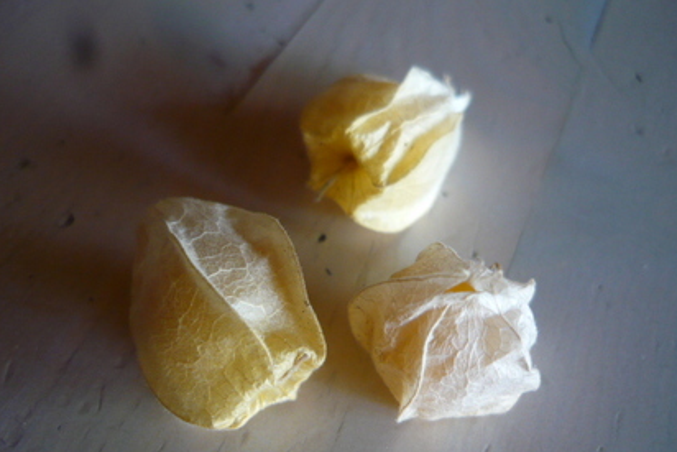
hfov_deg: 54.4
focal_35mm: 35
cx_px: 337
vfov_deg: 37.9
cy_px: 228
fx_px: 658
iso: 200
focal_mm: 5.5
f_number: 2.8
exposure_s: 1/30
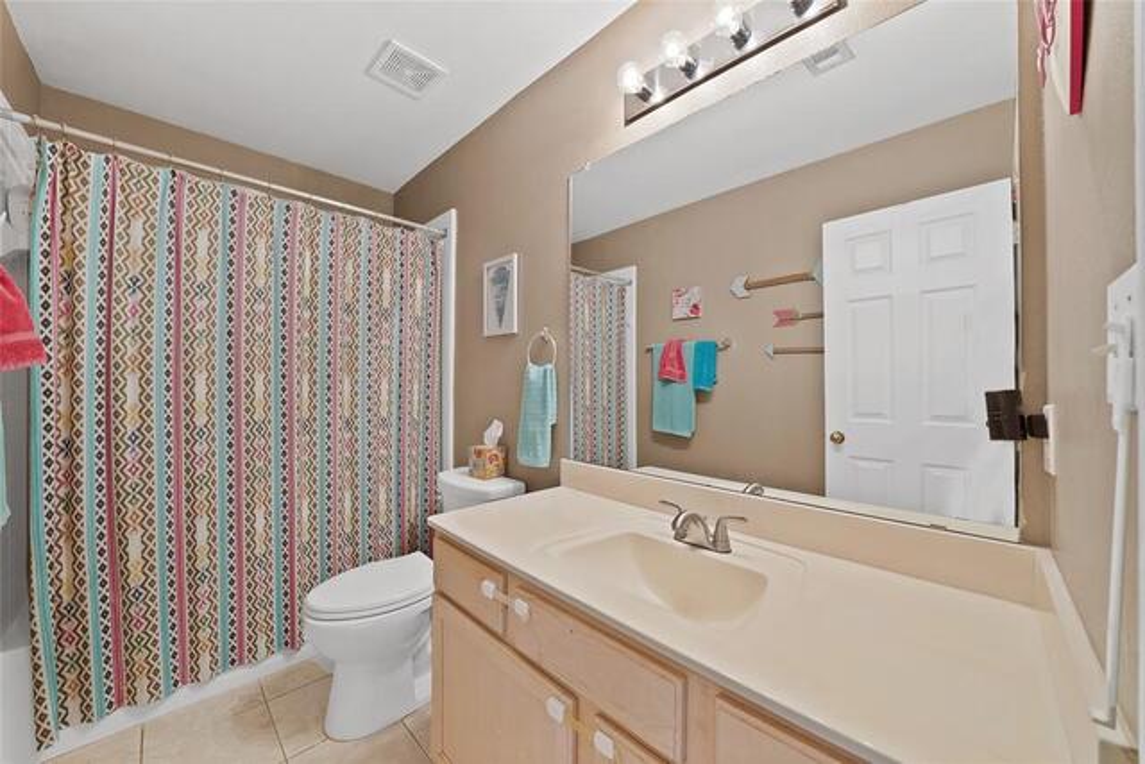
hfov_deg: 112.6
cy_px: 382
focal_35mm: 12
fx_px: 382
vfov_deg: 90.0
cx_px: 572
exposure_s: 2
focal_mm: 12
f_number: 9
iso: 640
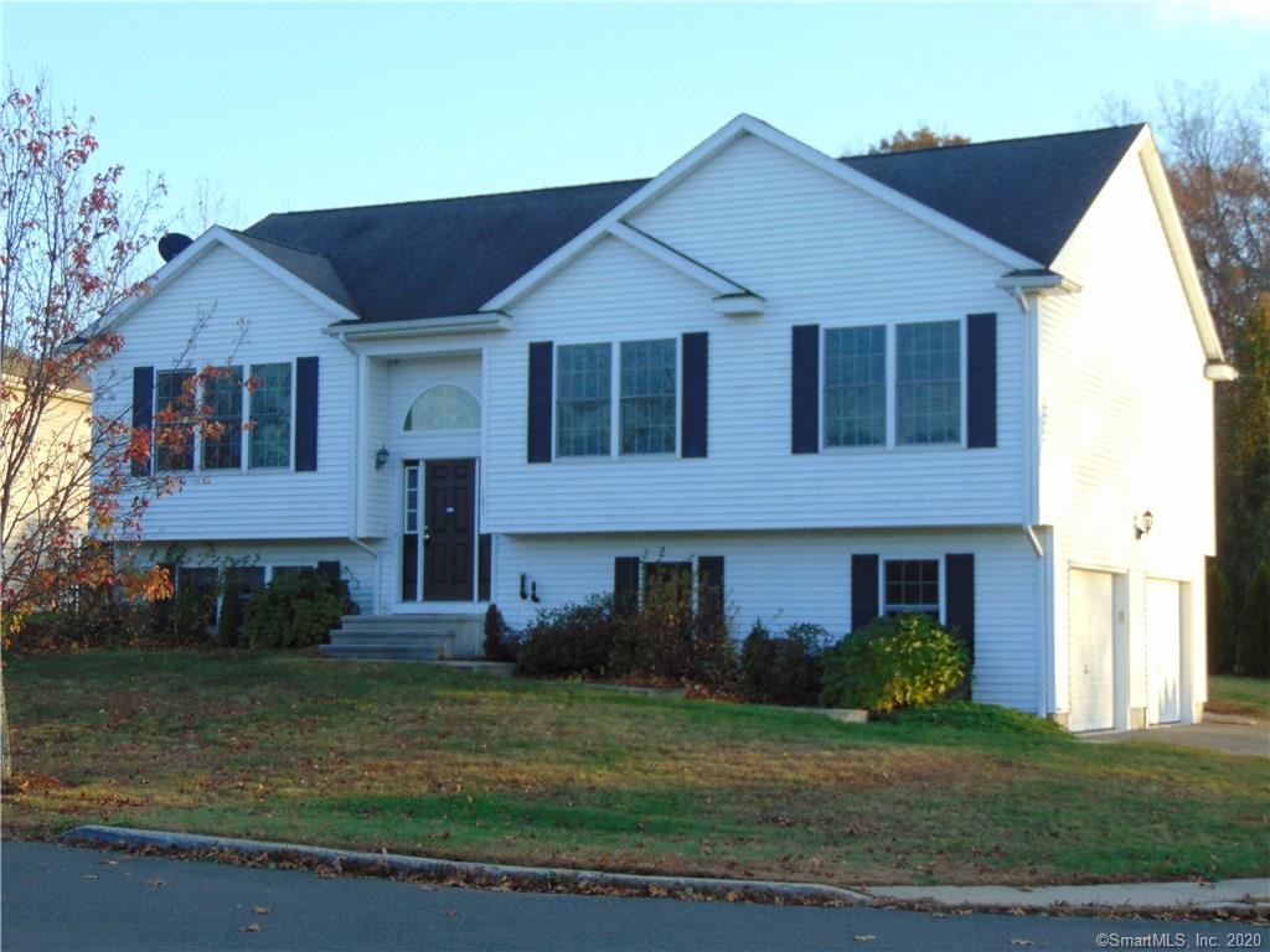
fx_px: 2201
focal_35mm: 60
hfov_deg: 32.2
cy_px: 476
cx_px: 635
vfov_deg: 24.4
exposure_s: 1/160
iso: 80
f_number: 3.6
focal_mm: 10.8
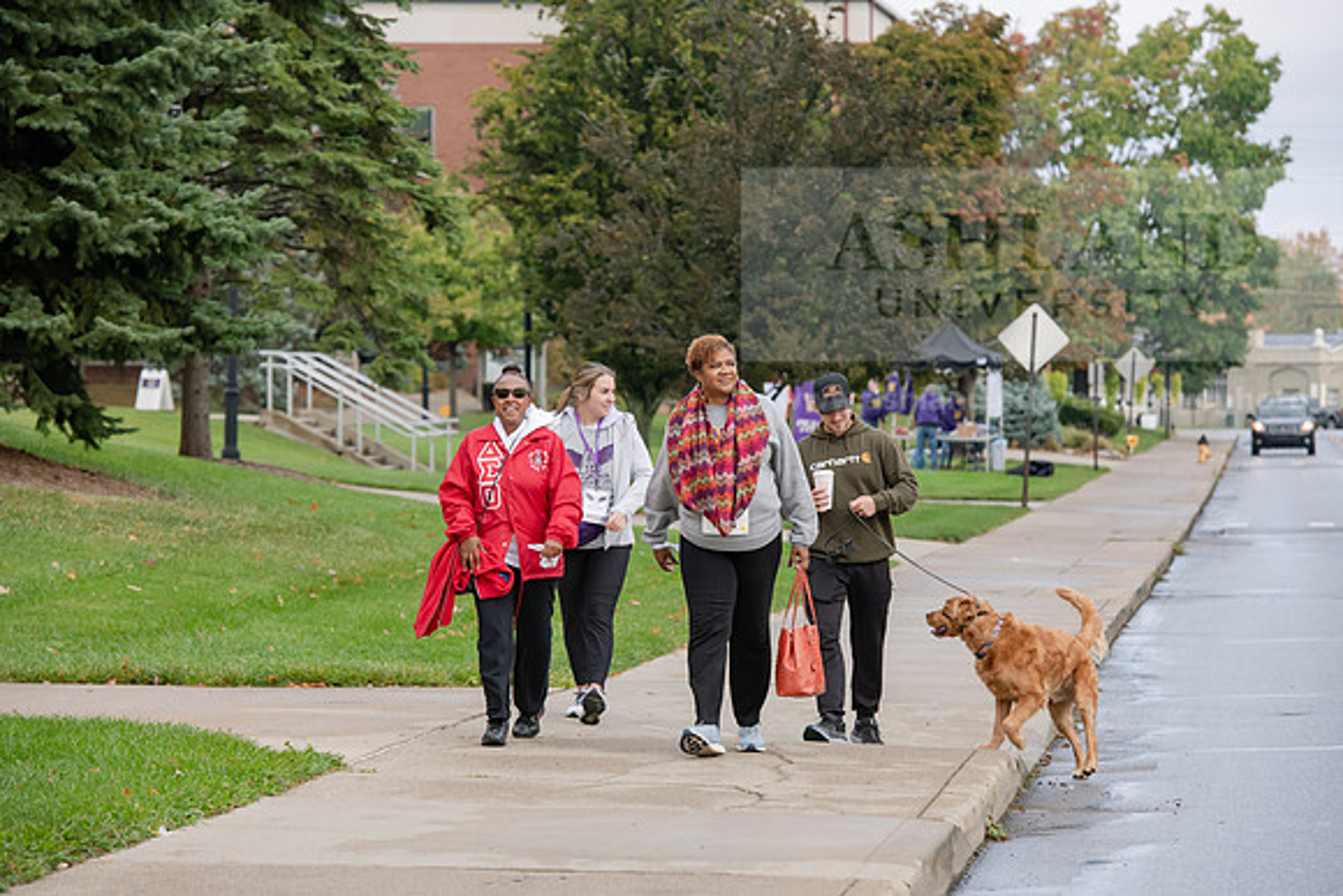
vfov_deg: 8.6
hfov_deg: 12.8
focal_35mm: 160
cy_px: 448
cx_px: 672
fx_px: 5970
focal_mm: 160
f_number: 6.3
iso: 640
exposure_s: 1/320
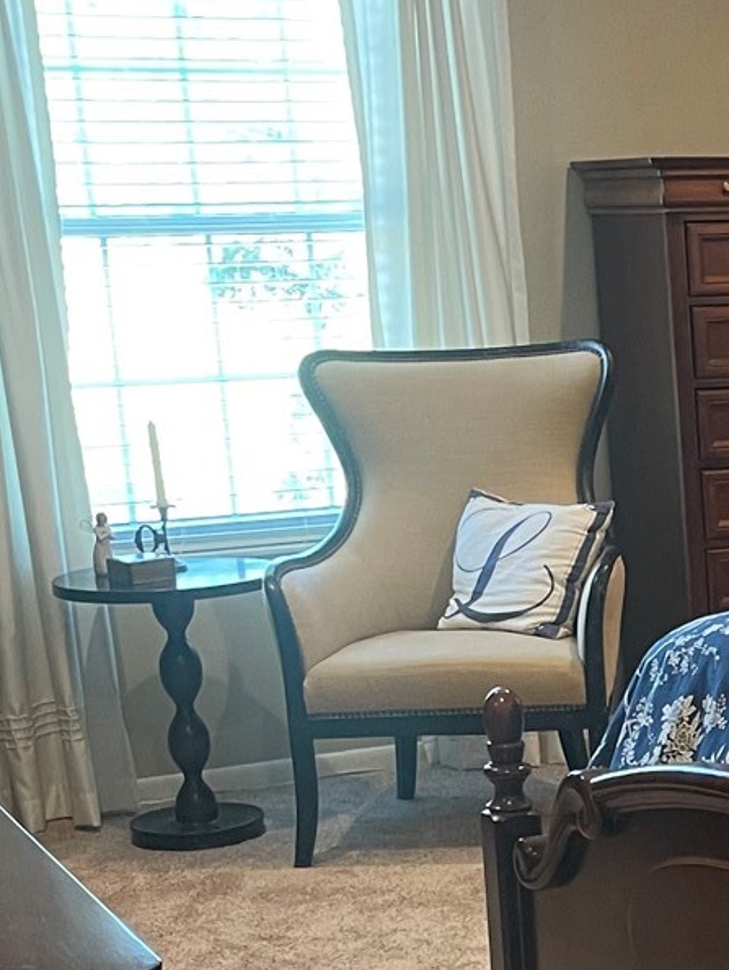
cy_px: 862
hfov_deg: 16.0
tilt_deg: -16.2
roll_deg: +0.6
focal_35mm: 86
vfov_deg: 22.2
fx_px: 2412
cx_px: 1039
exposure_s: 1/60
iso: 250
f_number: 1.6
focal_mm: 5.1
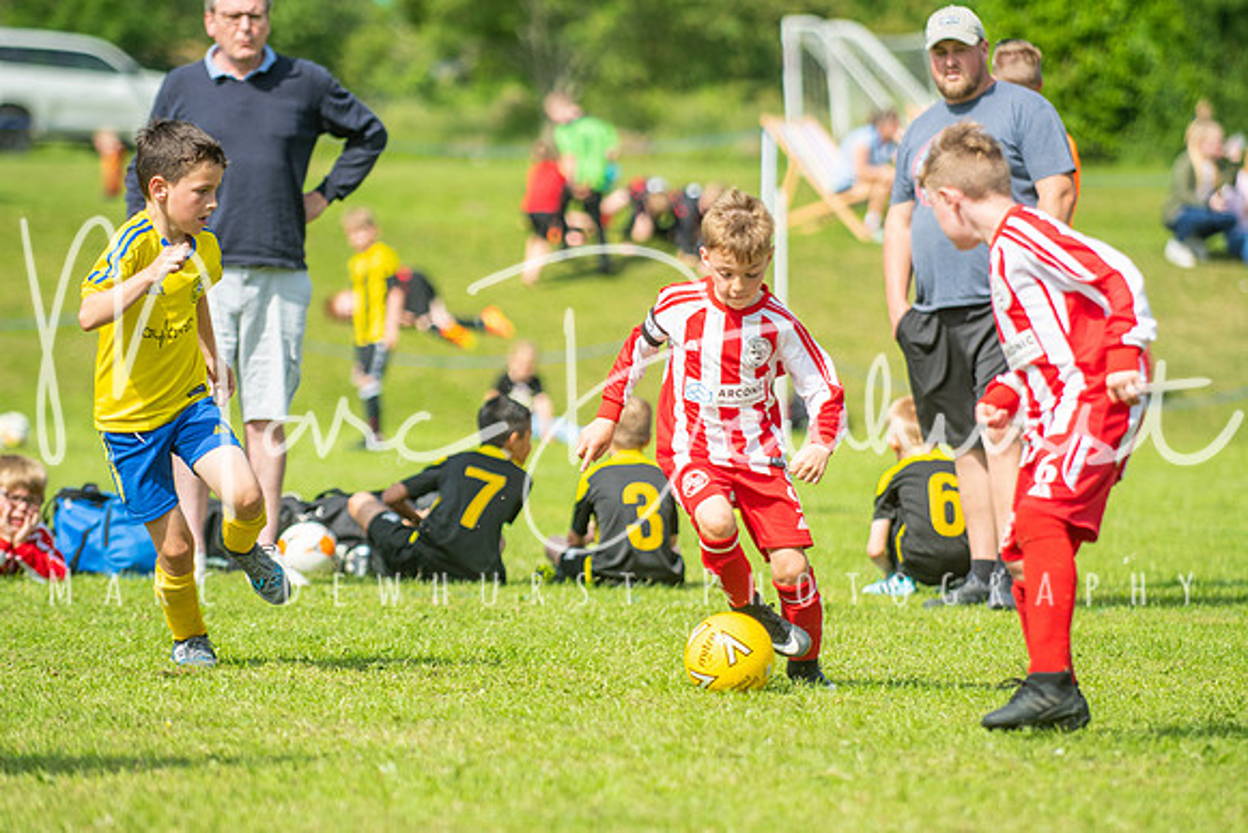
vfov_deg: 5.4
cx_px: 624
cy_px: 416
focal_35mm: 255
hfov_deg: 8.1
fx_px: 8842
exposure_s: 1/2500
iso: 250
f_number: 3.2
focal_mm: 170
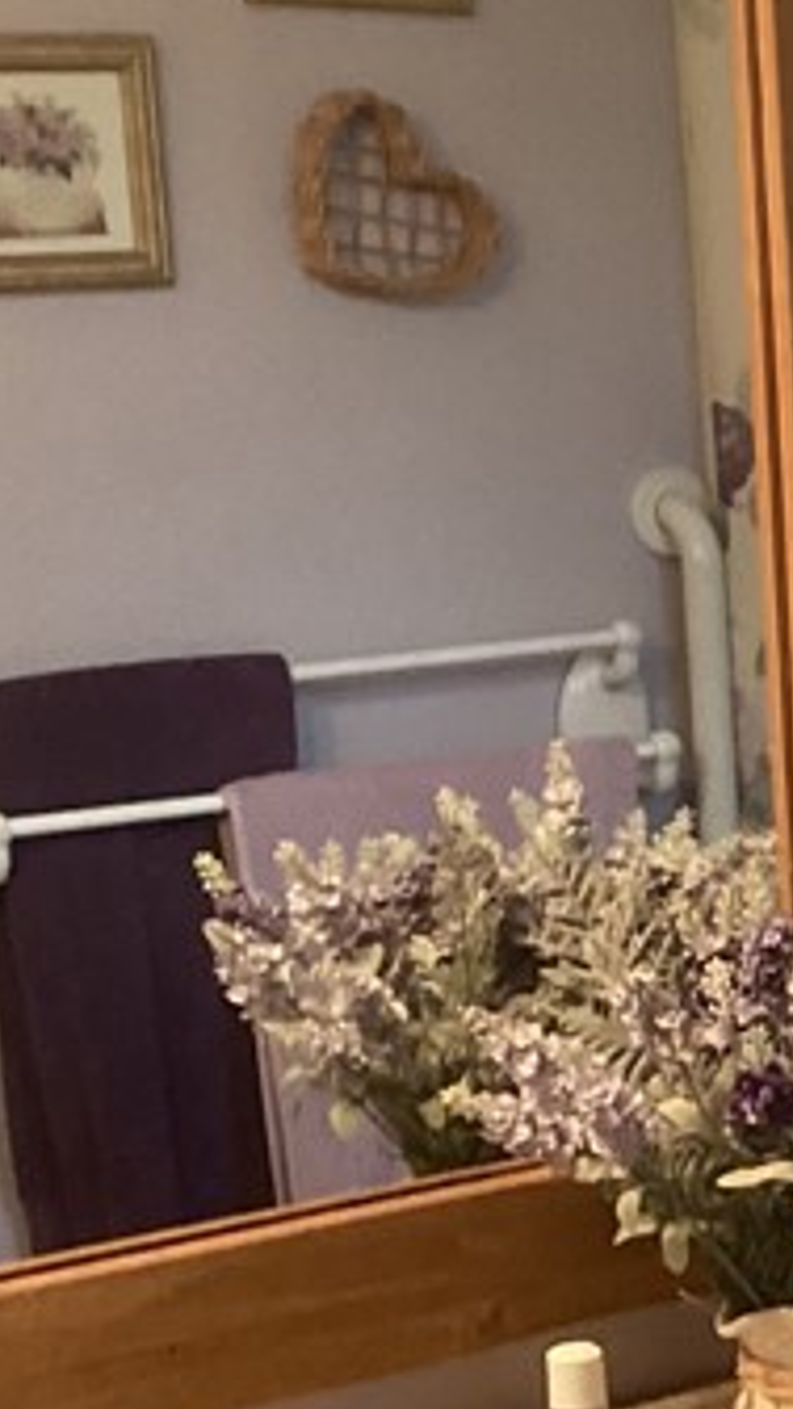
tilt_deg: -15.4
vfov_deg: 20.5
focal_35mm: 103
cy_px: 1111
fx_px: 3850
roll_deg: -1.3
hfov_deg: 10.8
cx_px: 1523
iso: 250
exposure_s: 1/50
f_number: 2.4
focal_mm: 3.3
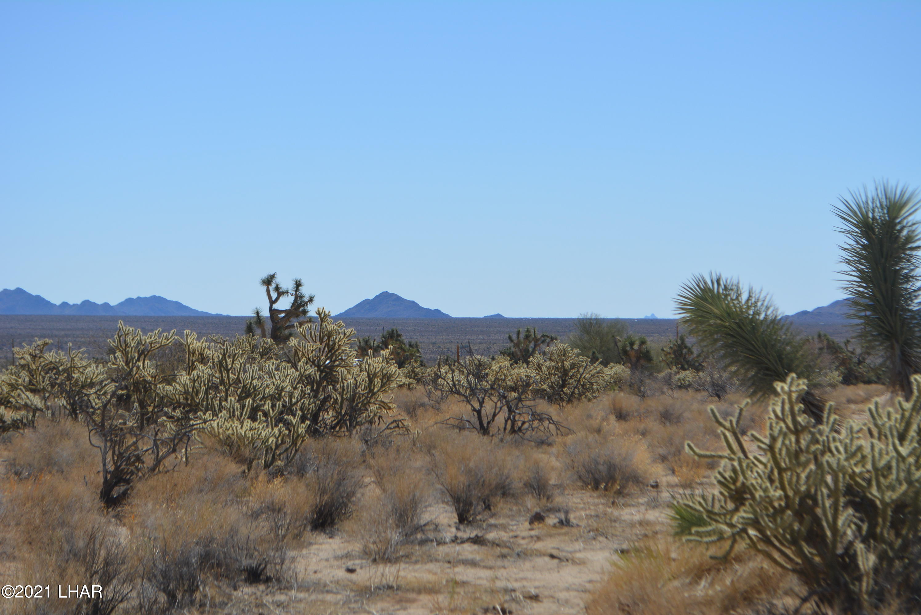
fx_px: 2112
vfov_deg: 16.6
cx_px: 460
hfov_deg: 24.6
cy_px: 308
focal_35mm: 82
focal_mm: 55
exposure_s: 1/2000
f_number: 8
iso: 400
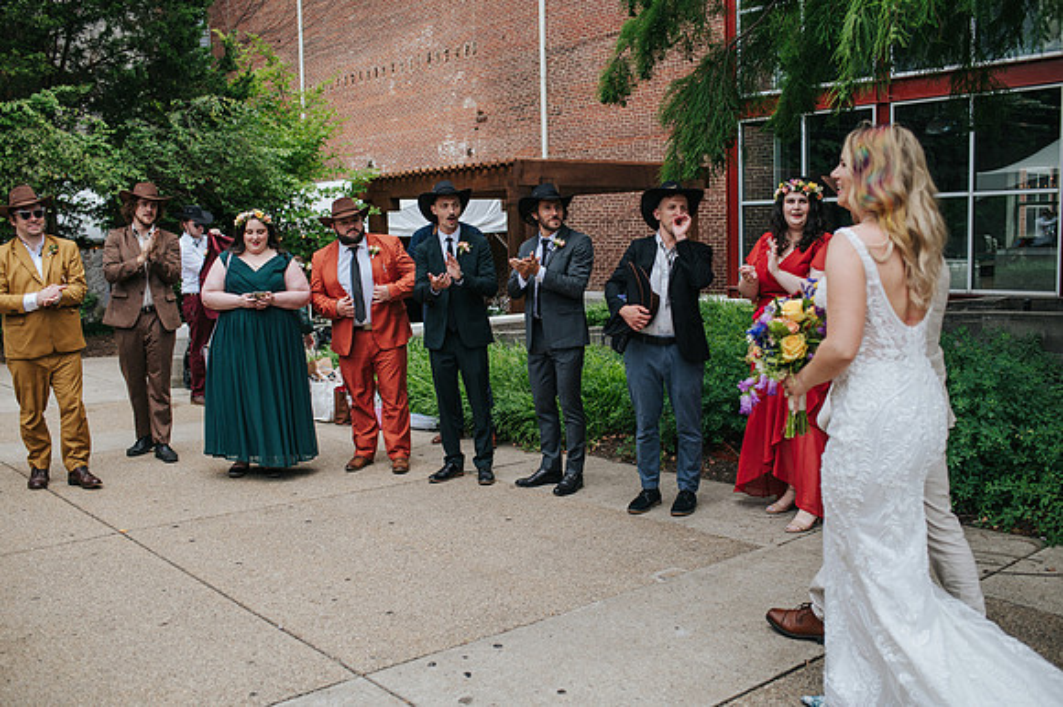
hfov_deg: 54.5
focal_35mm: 35
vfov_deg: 37.8
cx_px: 532
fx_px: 1033
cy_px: 354
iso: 560
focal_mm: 35
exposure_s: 1/320
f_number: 3.2
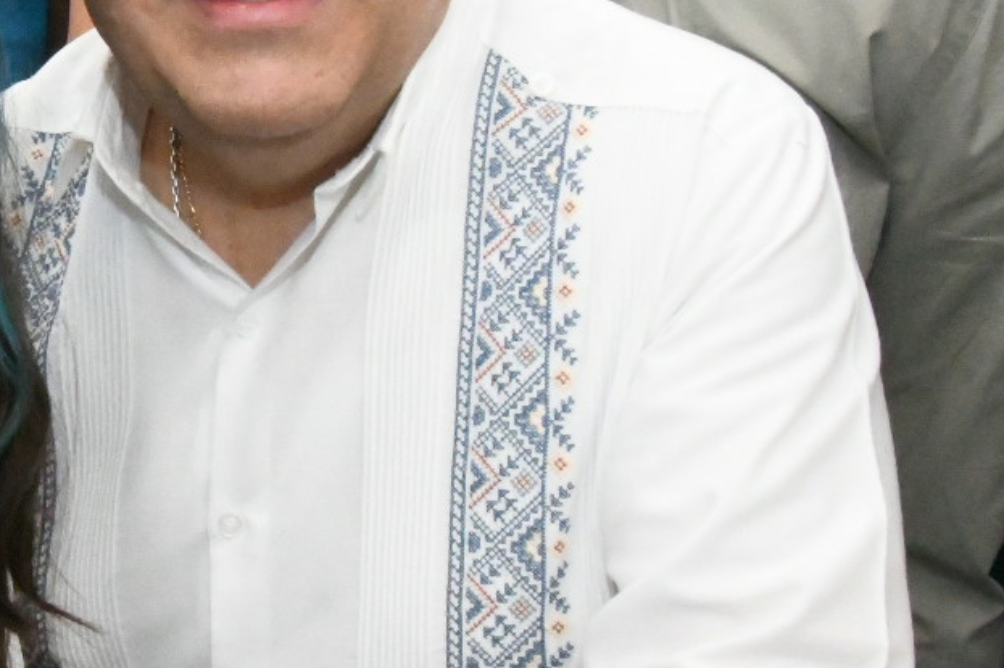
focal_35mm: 78
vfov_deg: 17.5
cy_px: 251
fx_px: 2175
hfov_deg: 24.8
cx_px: -5
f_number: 18
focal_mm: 20
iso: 20000
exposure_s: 1/200
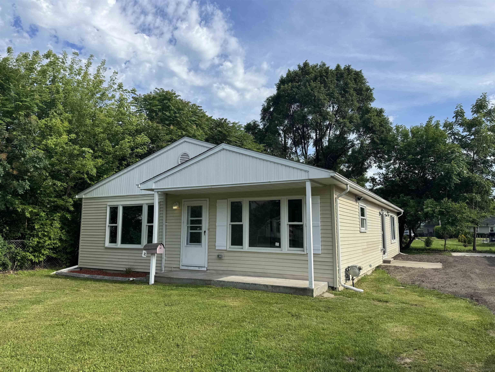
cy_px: 186
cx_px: 248
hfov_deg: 71.6
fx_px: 343
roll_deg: -0.8
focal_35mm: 24
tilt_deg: +5.4
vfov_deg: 56.8
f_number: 1.78
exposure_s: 1/3413
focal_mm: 6.76
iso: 80
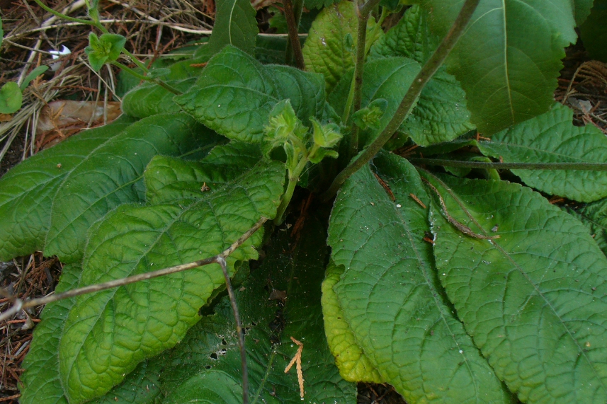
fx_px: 775
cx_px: 336
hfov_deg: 42.7
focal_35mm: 46
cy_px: 259
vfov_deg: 29.1
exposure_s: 1/125
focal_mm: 6.1
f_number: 2.8
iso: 80
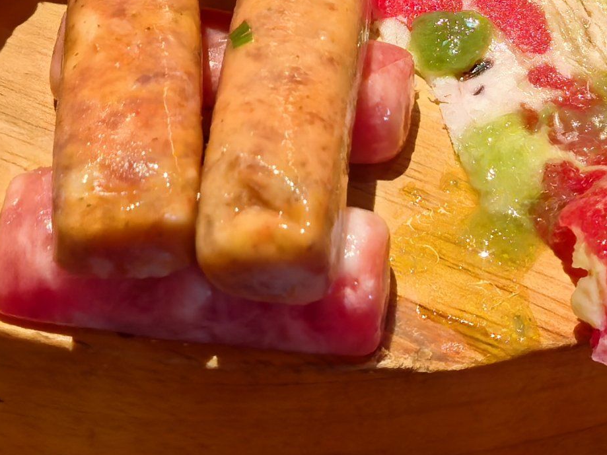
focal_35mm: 107
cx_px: 272
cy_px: -166
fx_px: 1876
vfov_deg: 13.3
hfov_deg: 18.4
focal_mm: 5.75
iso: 200
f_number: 2.8
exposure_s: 1/50
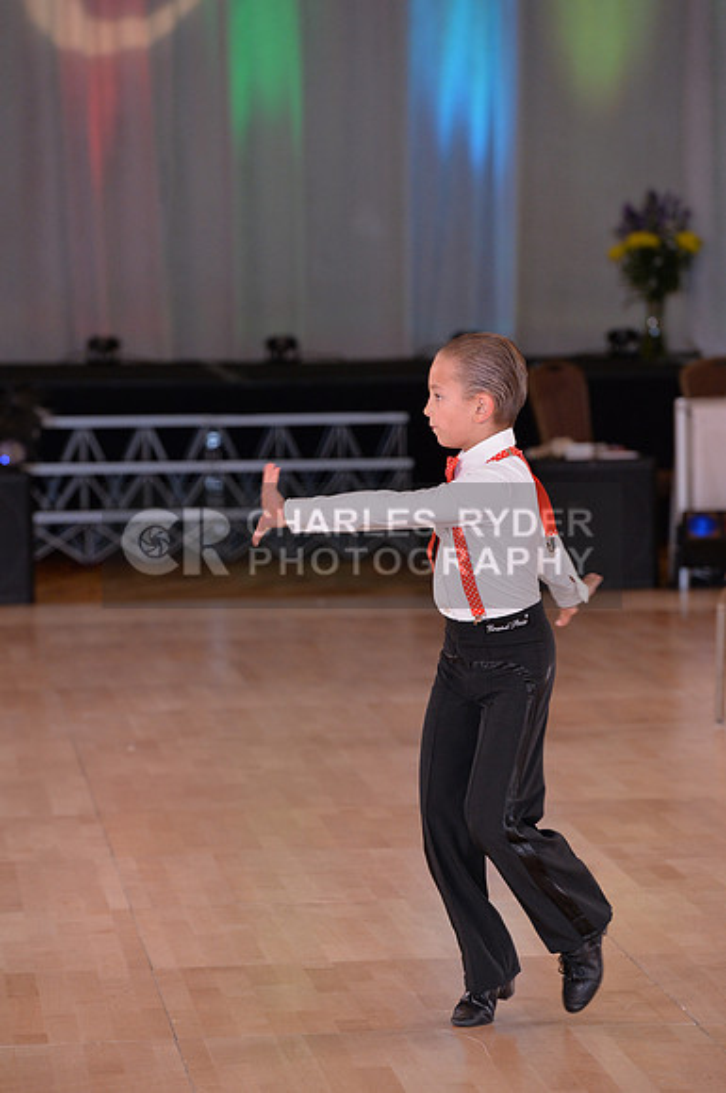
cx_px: 363
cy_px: 546
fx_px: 5764
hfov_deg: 7.2
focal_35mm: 190
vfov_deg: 10.8
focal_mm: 190
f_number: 5.6
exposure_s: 1/250
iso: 2000
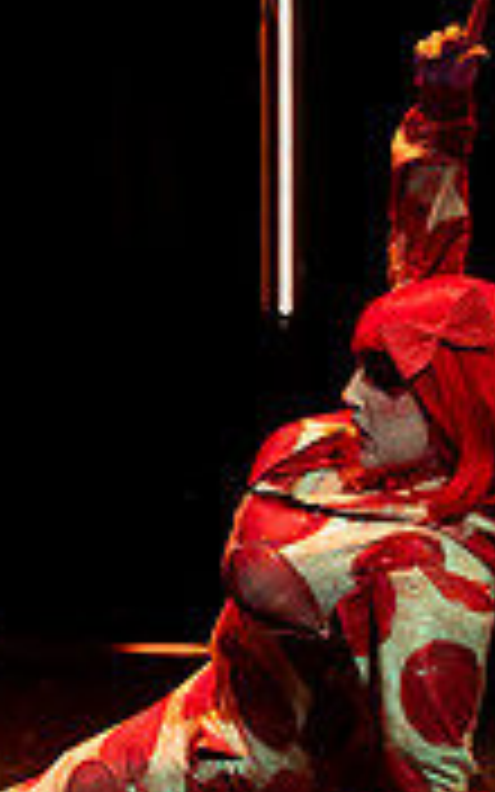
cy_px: 383
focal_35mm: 136
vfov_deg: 15.4
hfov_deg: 8.9
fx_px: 2936
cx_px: -606
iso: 4000
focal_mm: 24
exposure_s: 1/200
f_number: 4
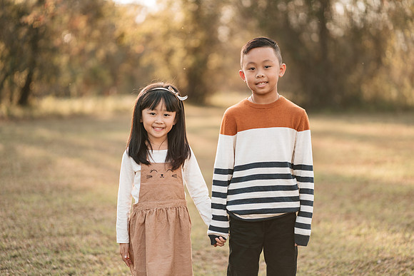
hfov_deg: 23.9
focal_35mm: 85
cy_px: 138
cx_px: 207
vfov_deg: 16.1
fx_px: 978
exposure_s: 1/400
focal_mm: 85
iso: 80
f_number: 1.8
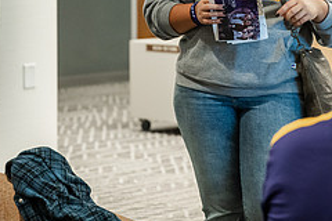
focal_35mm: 174
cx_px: 237
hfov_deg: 11.8
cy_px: -35
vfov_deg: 7.8
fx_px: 1605
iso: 2500
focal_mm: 72
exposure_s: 1/200
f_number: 3.2
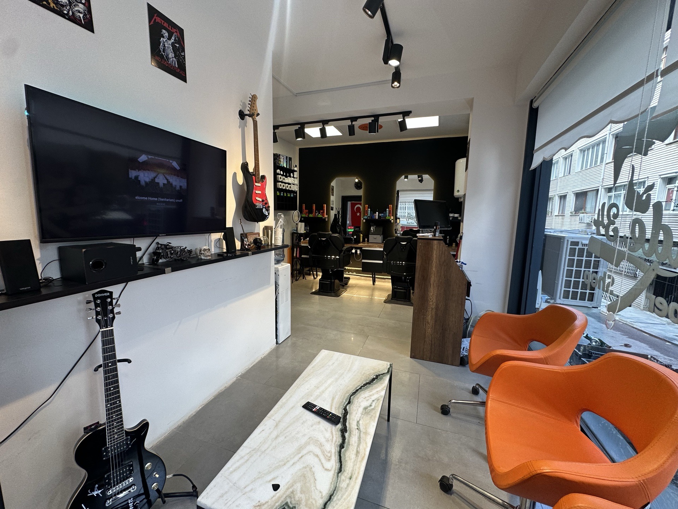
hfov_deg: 102.1
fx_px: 274
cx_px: 339
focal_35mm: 14
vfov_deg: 85.7
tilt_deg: -7.6
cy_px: 254
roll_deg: -1.1
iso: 80
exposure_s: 1/100
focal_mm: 2.22
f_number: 2.2
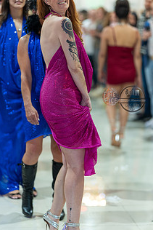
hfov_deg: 11.3
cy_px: 99
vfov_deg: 16.9
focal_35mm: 121
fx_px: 770
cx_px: 70
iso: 320
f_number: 1.4
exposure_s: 1/160
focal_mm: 85
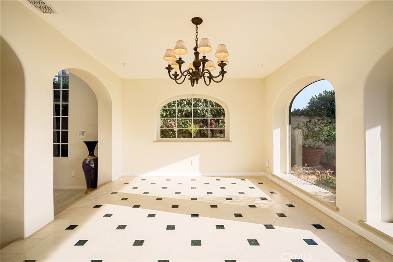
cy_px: 131
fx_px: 175
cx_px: 196
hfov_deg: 96.8
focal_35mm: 16
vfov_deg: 73.7
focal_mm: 16
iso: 400
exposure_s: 1/125
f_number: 8
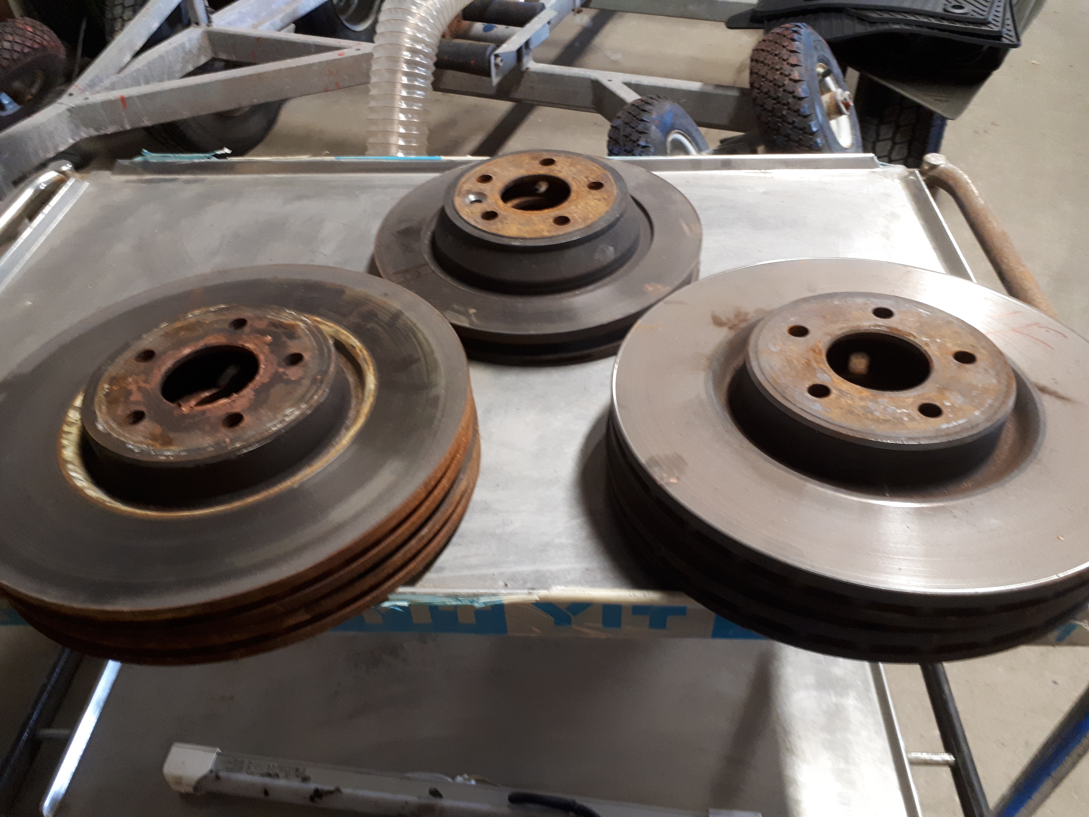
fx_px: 849
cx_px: 544
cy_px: 408
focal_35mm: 27
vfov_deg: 51.4
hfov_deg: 65.3
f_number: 1.9
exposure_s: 1/17
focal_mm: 3.6
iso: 250
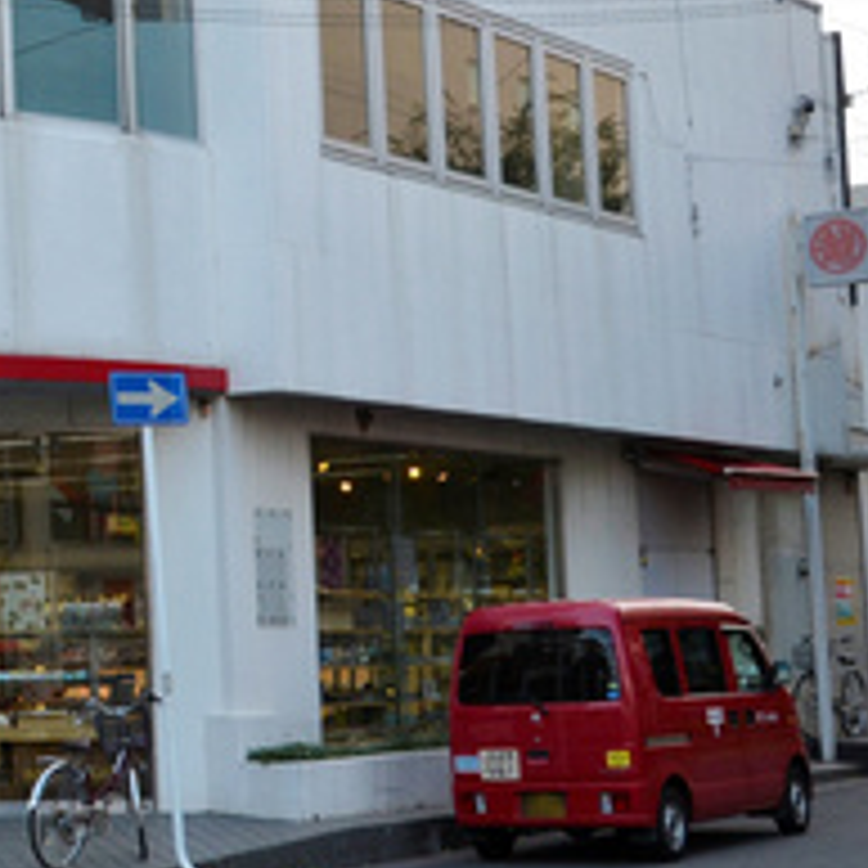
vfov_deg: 18.6
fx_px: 2638
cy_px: 295
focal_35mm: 93
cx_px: -387
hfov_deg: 17.1
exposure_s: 1/125
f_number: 5.6
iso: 160
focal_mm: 22
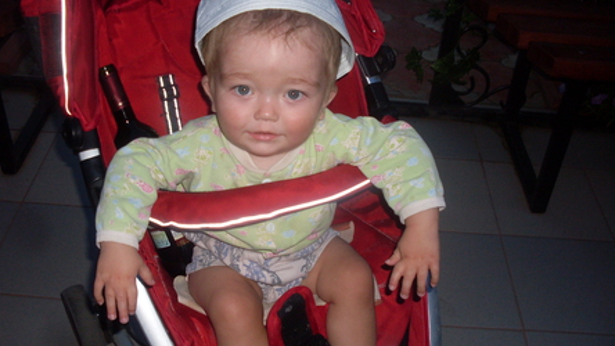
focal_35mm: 42
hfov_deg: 48.3
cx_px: 305
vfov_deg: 28.3
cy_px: 194
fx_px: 685
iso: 100
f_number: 2.8
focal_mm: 6.3
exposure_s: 1/45
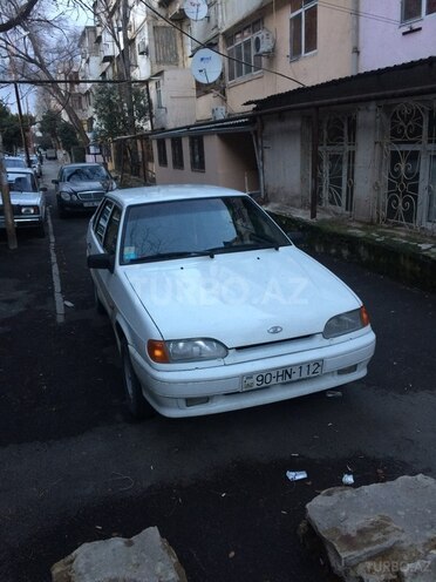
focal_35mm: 29
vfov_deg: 61.7
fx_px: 487
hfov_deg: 48.2
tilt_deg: -17.1
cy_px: 291
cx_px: 218
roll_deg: +2.6
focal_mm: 4.15
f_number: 2.2
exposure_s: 1/33
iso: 160
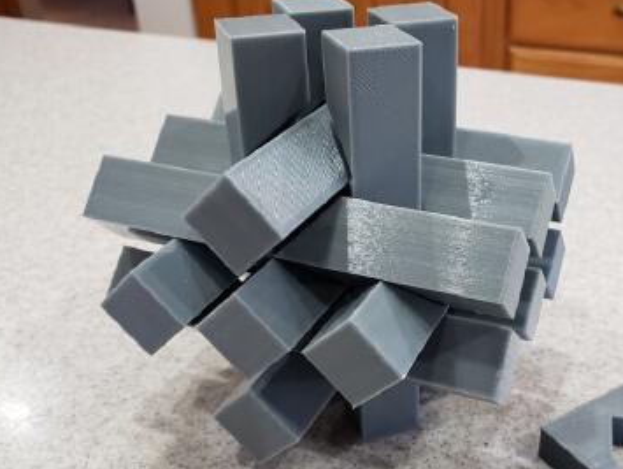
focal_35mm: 39
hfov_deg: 46.6
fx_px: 703
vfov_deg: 36.7
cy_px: 288
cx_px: 445
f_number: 2.4
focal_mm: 4.3
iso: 250
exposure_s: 1/24
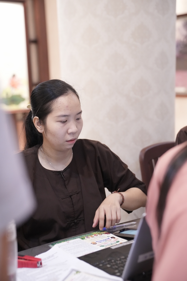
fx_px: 506
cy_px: 140
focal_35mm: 65
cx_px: 94
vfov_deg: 31.0
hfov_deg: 20.9
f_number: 2.8
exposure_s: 1/200
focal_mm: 65
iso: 6400
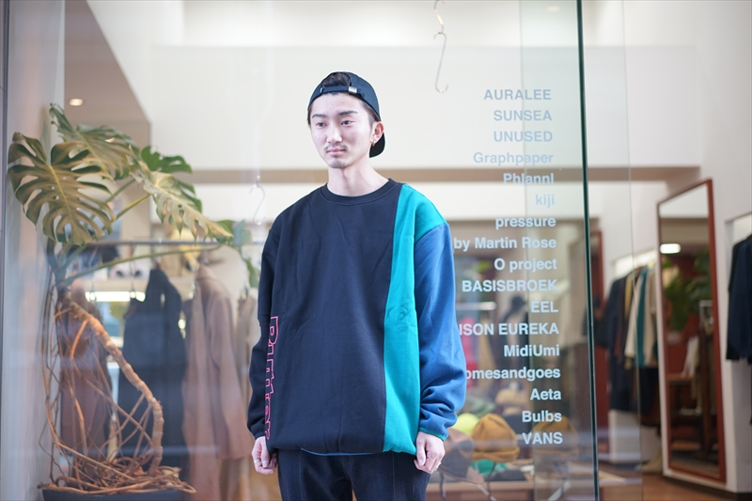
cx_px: 376
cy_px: 250
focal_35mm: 55
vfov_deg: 24.6
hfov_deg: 36.3
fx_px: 1149
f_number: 1.8
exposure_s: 1/60
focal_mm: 55
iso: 160
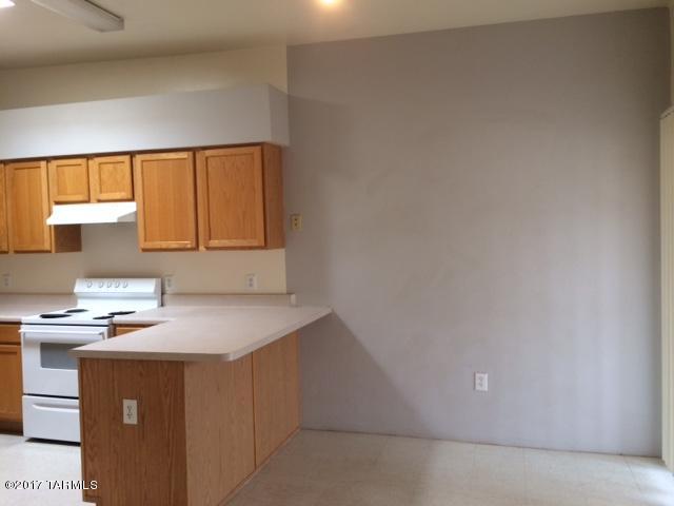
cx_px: 337
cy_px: 253
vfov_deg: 48.2
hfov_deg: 61.7
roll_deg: +2.1
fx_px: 565
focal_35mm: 29
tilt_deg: -3.2
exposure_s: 1/30
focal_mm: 4.15
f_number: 2.2
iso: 80
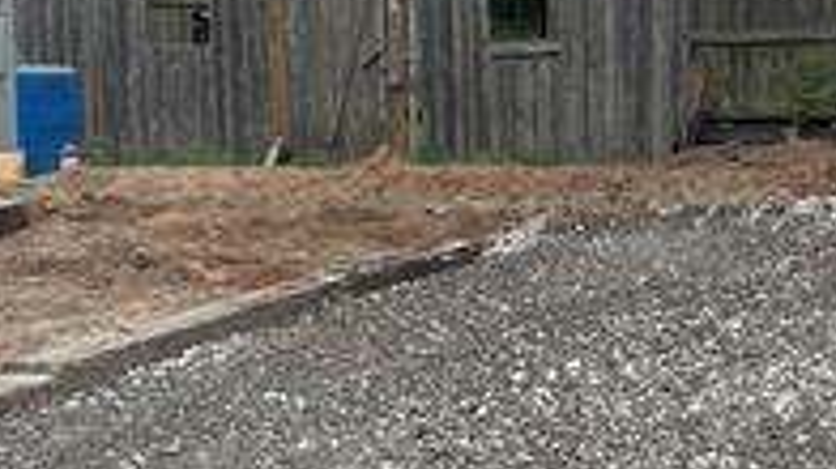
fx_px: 2459
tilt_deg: -5.7
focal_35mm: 111
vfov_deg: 10.9
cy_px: 341
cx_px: 461
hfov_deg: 19.3
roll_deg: +0.9
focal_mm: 5.7
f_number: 1.5
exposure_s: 1/1838
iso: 50
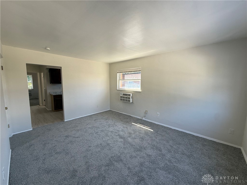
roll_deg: -0.5
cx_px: 124
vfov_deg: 85.7
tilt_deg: -5.4
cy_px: 92
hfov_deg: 102.1
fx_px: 100
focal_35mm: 14
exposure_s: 1/101
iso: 50
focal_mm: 2.22
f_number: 2.2
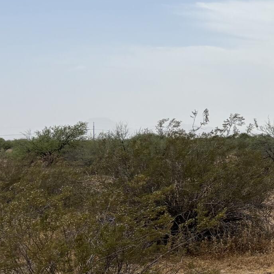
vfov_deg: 17.4
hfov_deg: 15.8
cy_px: 150
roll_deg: -0.2
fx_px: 896
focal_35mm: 100
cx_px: 425
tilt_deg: -1.6
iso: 50
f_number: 1.6
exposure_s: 1/7692
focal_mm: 5.96
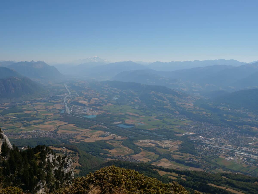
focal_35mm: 36
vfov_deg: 39.7
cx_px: 129
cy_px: 97
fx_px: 268
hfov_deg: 51.4
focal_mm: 18
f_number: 8
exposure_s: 1/800
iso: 200
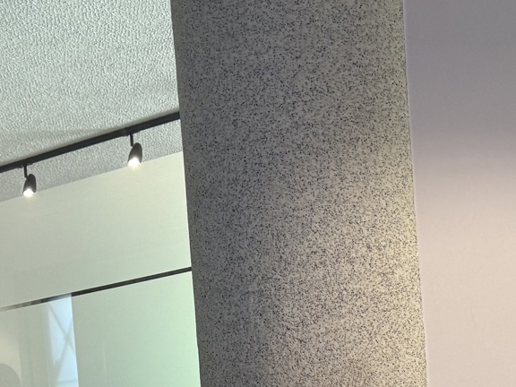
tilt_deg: -5.4
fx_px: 1193
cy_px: 596
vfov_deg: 16.6
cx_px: 6
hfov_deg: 23.4
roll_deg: +5.0
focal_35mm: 80
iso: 160
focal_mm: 6.76
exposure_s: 1/66
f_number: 1.78
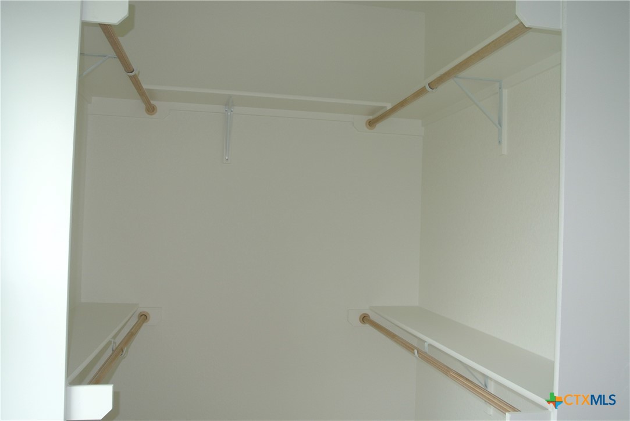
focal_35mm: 31
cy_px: 210
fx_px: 543
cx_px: 315
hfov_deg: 60.2
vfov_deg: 42.4
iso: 250
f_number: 3.8
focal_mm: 11.8
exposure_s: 1/60
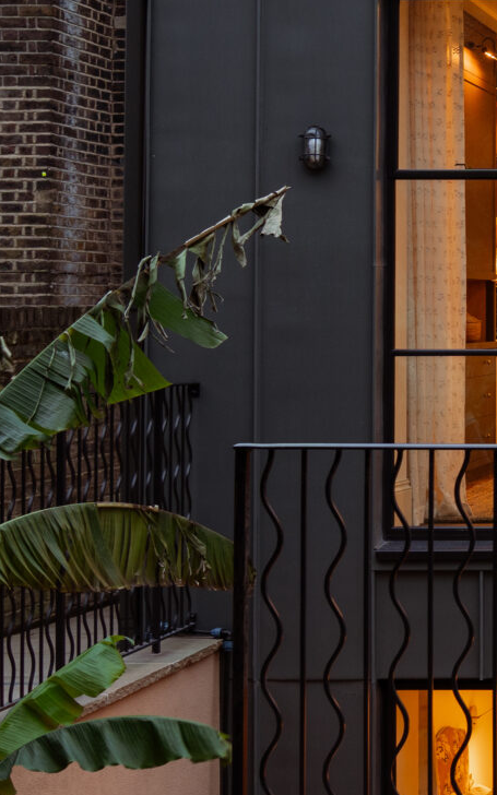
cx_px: 950
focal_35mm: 86
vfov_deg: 23.9
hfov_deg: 13.3
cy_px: 250
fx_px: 1864
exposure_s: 1/3
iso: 160
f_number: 5.6
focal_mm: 24
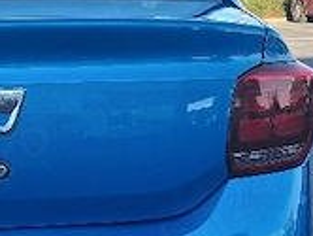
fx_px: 752
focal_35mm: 83
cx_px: 4
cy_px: 223
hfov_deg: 22.7
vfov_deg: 17.5
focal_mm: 5.54
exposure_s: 1/556
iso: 40
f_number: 1.8
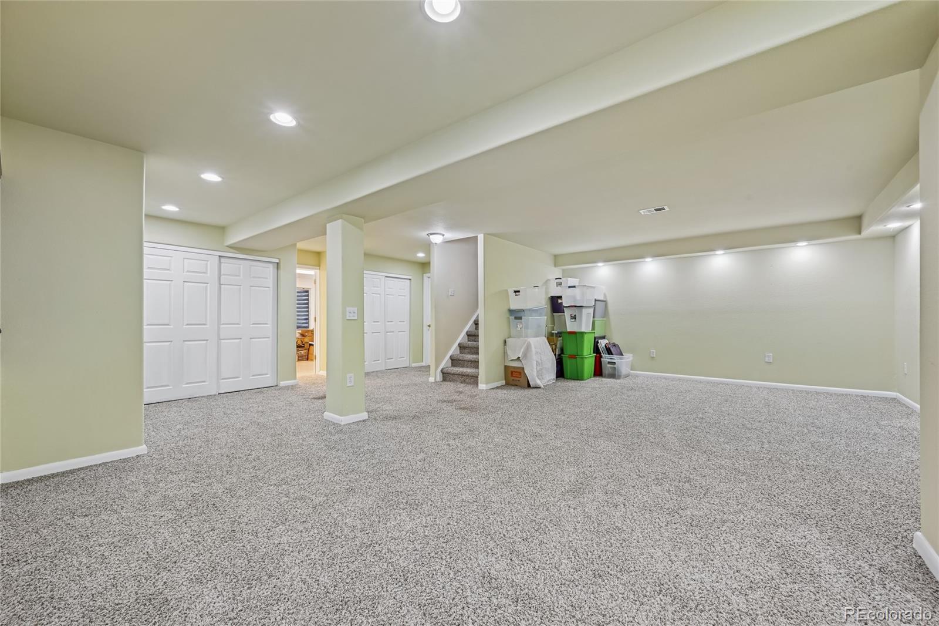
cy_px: 313
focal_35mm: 14
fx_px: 365
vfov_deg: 81.2
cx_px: 470
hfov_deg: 104.3
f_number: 10
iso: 400
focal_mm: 14
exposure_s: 1/6
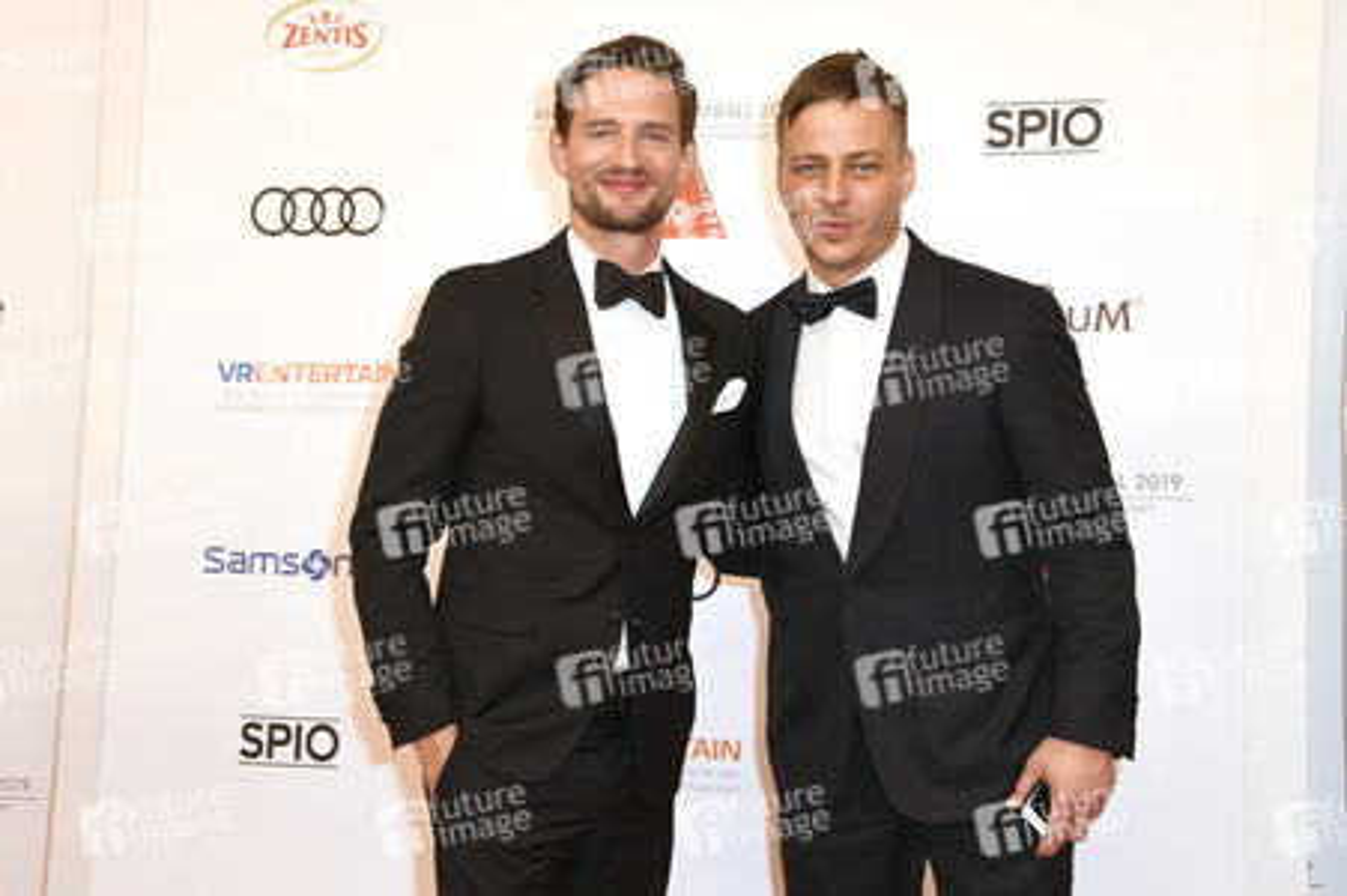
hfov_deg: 32.4
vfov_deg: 21.9
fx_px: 2318
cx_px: 674
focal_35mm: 62
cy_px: 448
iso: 250
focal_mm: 62
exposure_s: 1/125
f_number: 6.3
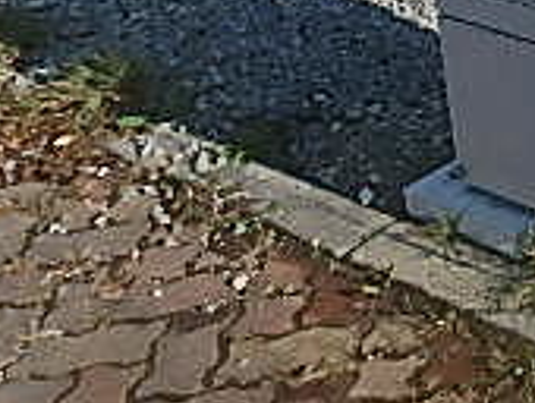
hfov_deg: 19.4
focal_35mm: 79
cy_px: -19
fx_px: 1223
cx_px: 925
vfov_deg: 18.1
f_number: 6
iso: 125
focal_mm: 3.7
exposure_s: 1/400
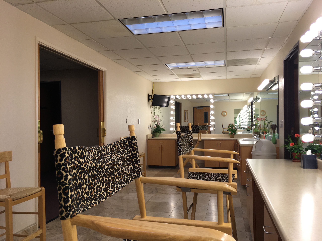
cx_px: 161
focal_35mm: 29
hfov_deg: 61.7
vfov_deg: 48.2
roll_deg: +0.2
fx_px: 270
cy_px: 120
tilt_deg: +0.3
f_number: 2.2
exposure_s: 1/60
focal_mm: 4.15
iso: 25
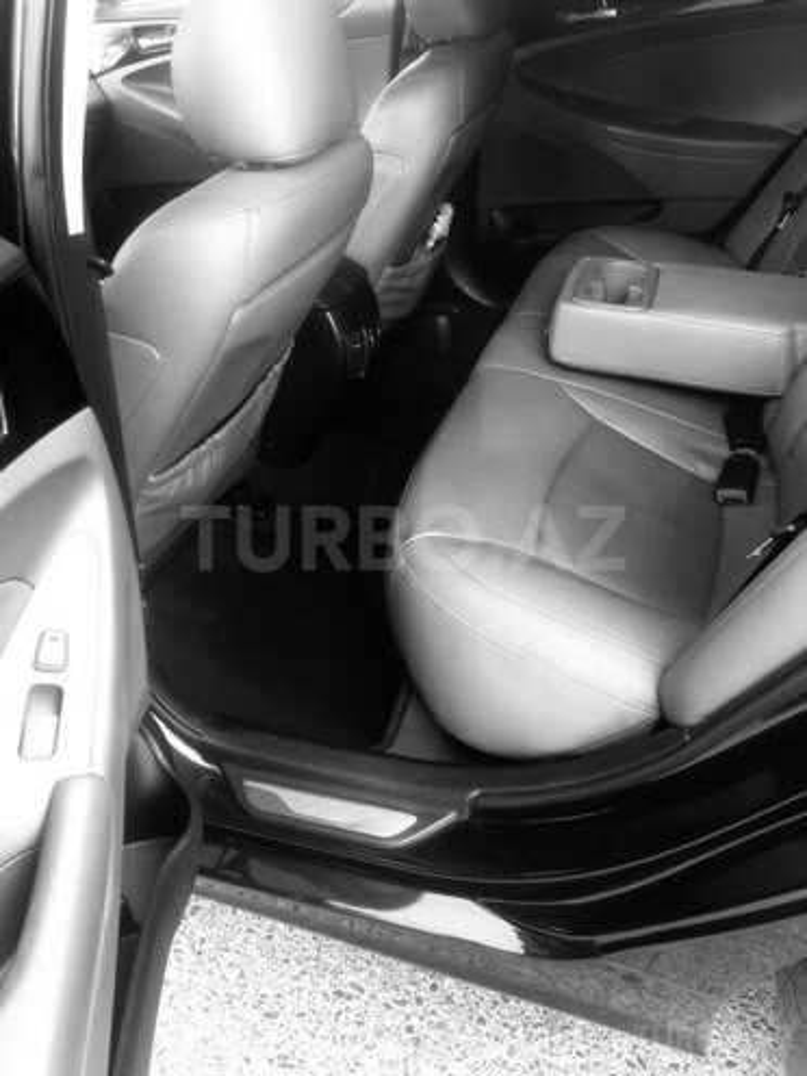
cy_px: 538
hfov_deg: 49.7
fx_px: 870
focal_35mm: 28
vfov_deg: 63.4
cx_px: 404
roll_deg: +2.0
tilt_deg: -36.2
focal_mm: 4
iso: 32
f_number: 1.8
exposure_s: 1/30
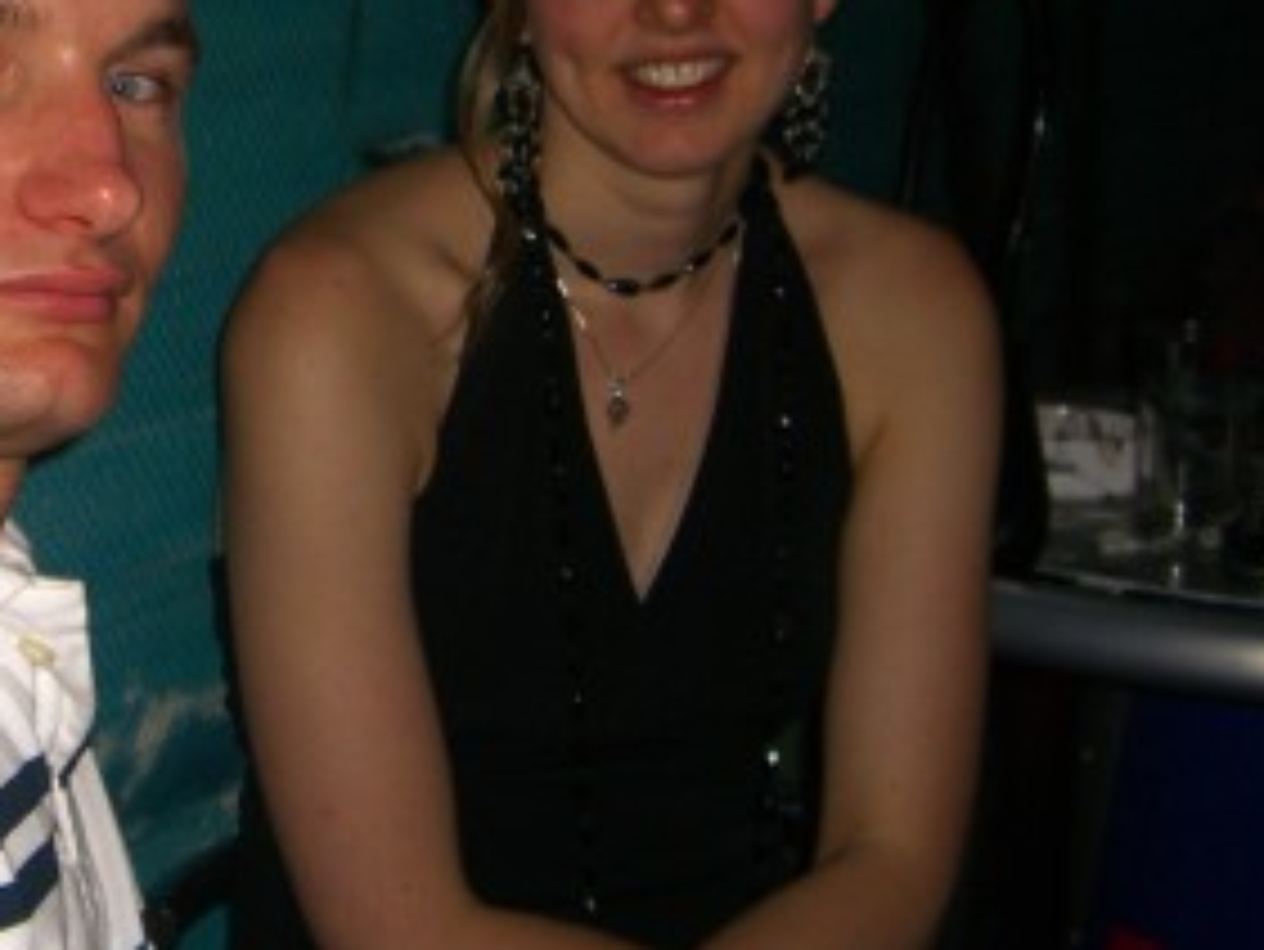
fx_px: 2959
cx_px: 189
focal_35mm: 81
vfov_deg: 18.1
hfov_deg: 23.6
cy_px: 239
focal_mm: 7.9
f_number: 2.8
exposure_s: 1/60
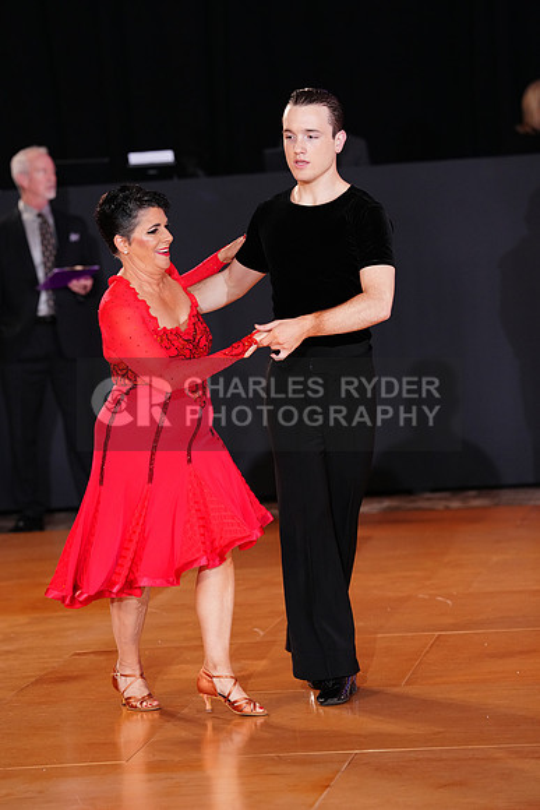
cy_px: 405
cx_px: 270
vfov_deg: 13.2
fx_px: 3485
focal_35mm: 155
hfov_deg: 8.9
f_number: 4.5
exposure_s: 1/160
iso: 2500
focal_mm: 155
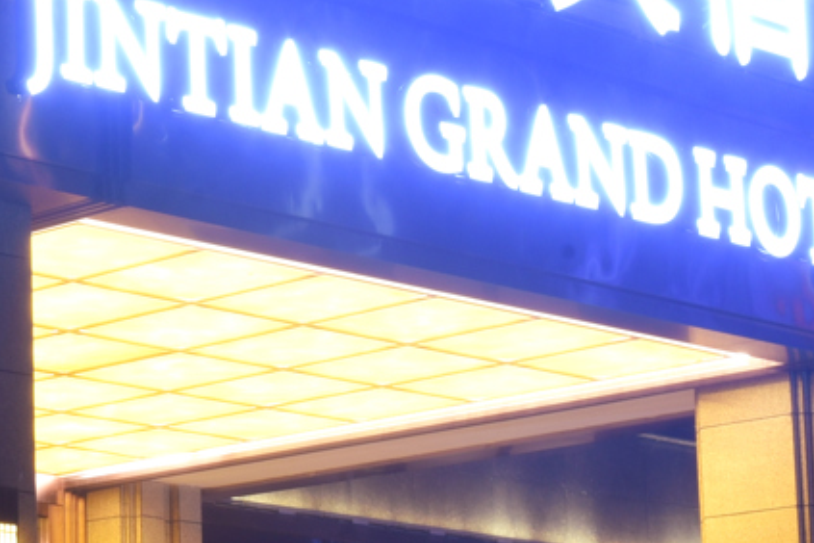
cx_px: -398
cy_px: 365
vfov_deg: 9.4
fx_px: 3301
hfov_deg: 13.3
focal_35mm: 146
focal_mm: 35
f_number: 16
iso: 200
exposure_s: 5
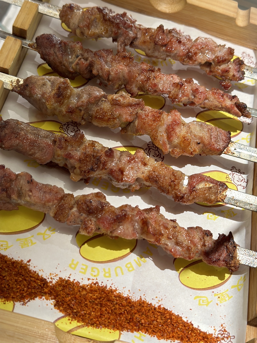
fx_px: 475
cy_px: 172
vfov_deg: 39.7
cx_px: 128
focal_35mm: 48
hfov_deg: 30.3
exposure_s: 1/50
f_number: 1.78
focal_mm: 6.86
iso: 125
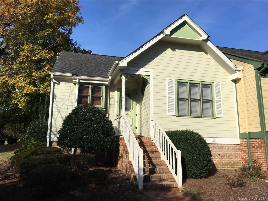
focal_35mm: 29
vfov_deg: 48.2
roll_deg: +0.0
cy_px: 100
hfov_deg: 61.7
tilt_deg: +11.3
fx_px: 225
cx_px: 134
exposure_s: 1/1876
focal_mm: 4.15
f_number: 2.2
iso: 25
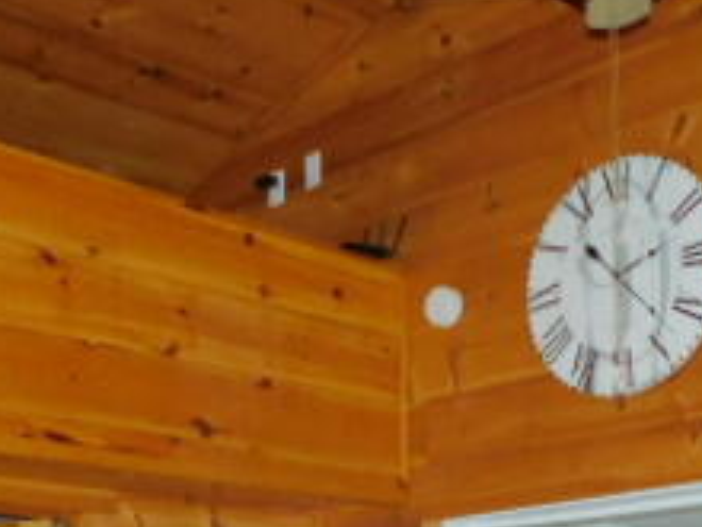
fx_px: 1359
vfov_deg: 20.4
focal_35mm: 67
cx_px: 491
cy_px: 642
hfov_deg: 28.7
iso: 250
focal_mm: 4
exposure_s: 1/30
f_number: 3
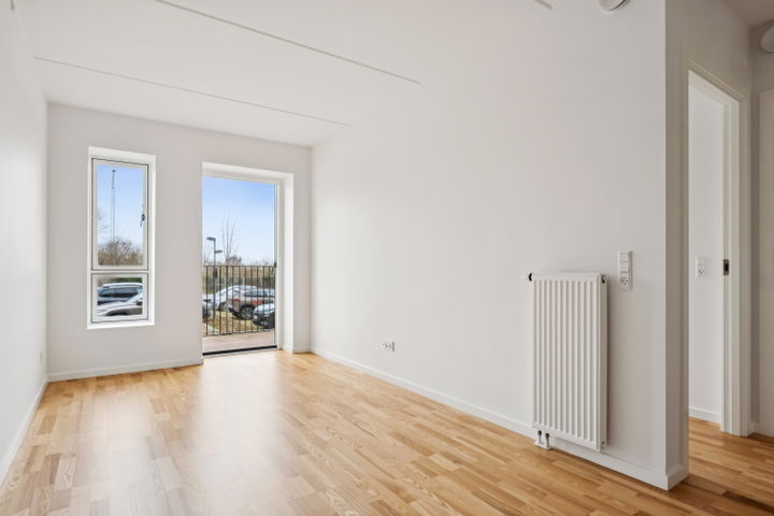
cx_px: 387
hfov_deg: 86.9
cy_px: 258
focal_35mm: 19
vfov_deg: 64.6
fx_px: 408
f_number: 7.1
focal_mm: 12.6
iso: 800
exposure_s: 1/8
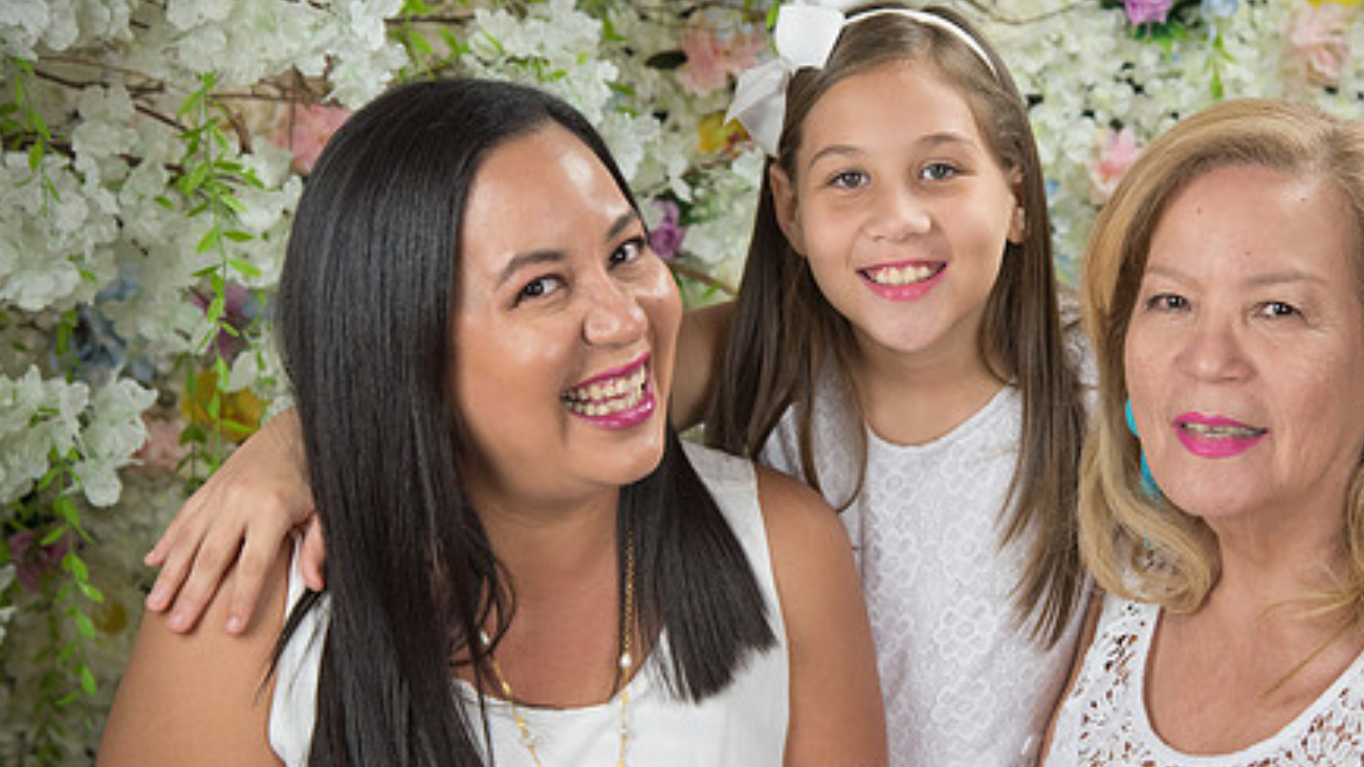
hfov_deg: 20.3
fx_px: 3797
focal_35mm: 105
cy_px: 407
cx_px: 883
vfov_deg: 11.5
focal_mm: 75
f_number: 5
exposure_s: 1/125
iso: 1250
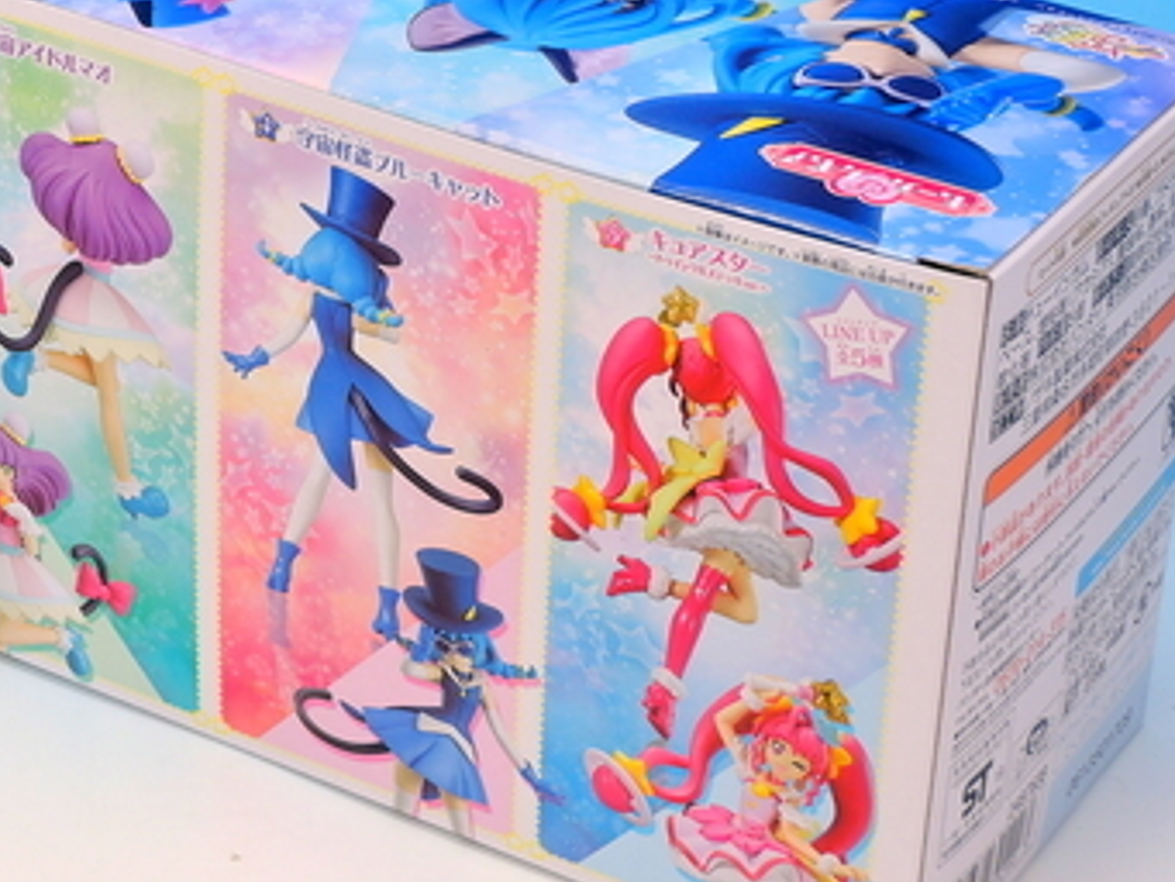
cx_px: 289
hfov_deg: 16.6
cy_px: 296
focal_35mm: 118
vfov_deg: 12.5
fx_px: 4007
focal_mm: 14.3
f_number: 5
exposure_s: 1/4
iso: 80
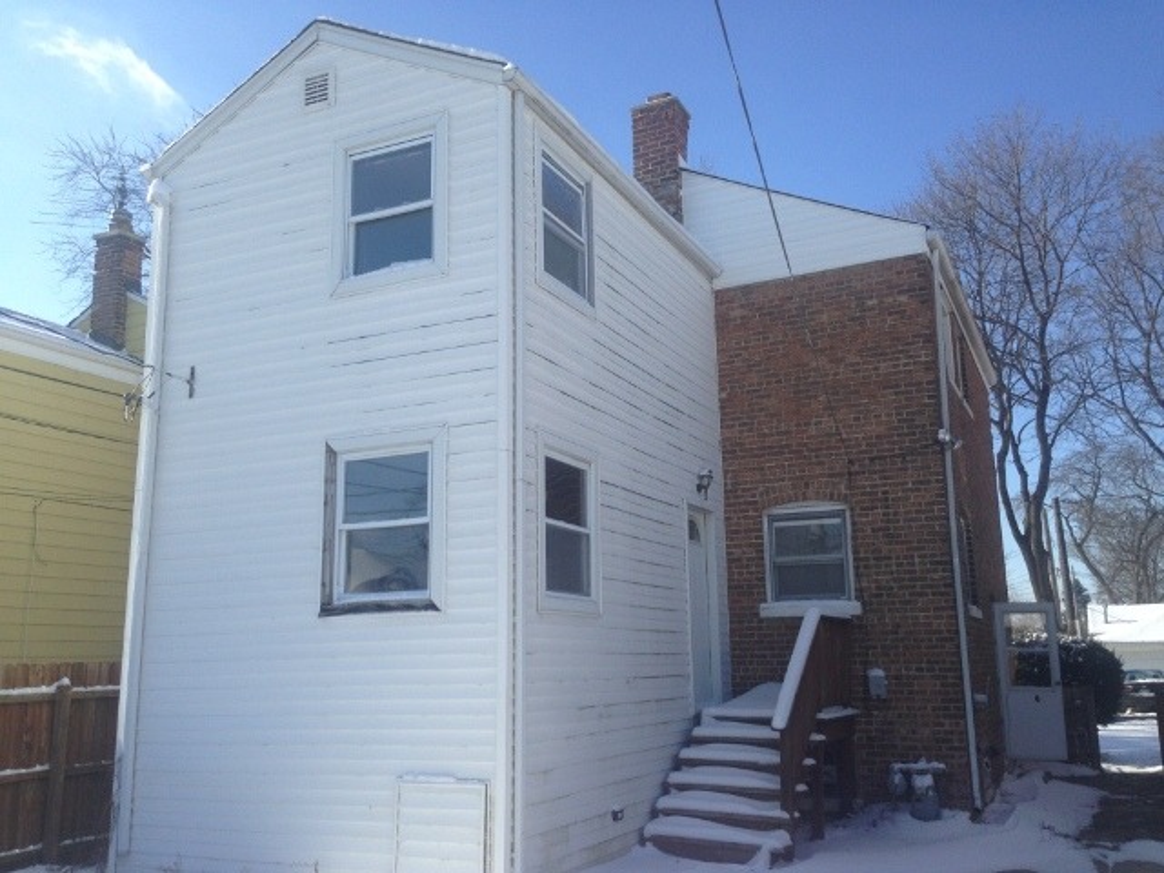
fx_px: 1110
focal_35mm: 33
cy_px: 436
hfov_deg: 55.4
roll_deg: -0.7
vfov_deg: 42.9
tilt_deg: +9.1
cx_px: 582
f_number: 2.4
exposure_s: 1/1427
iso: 50
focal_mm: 4.12
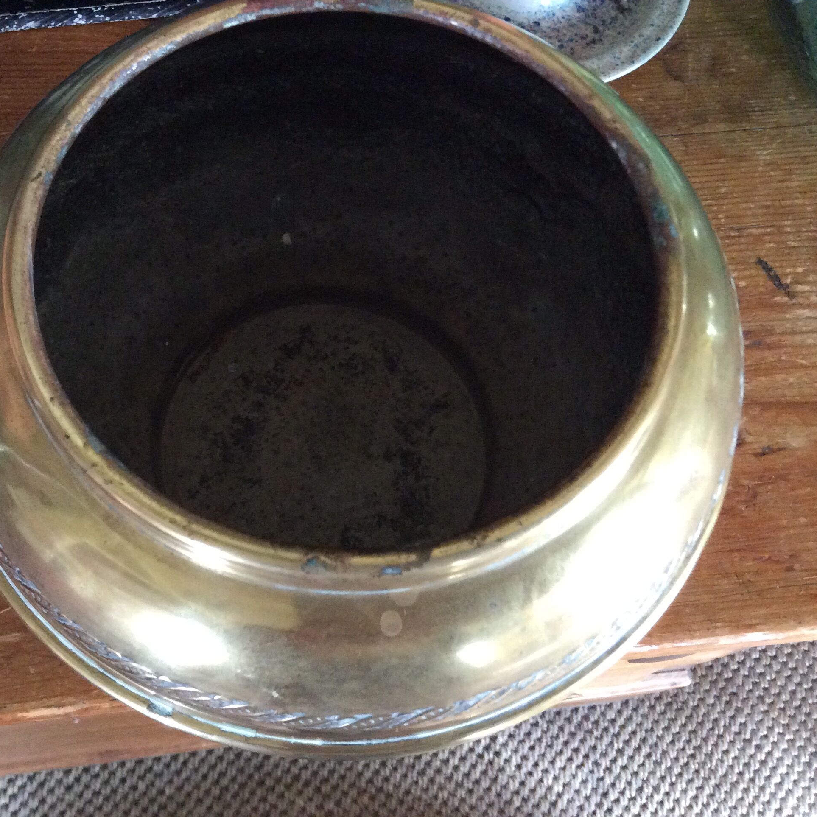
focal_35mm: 38
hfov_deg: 43.5
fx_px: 1015
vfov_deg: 43.9
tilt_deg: -69.6
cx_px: 304
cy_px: 408
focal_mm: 3.3
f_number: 2.4
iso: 250
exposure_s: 1/17
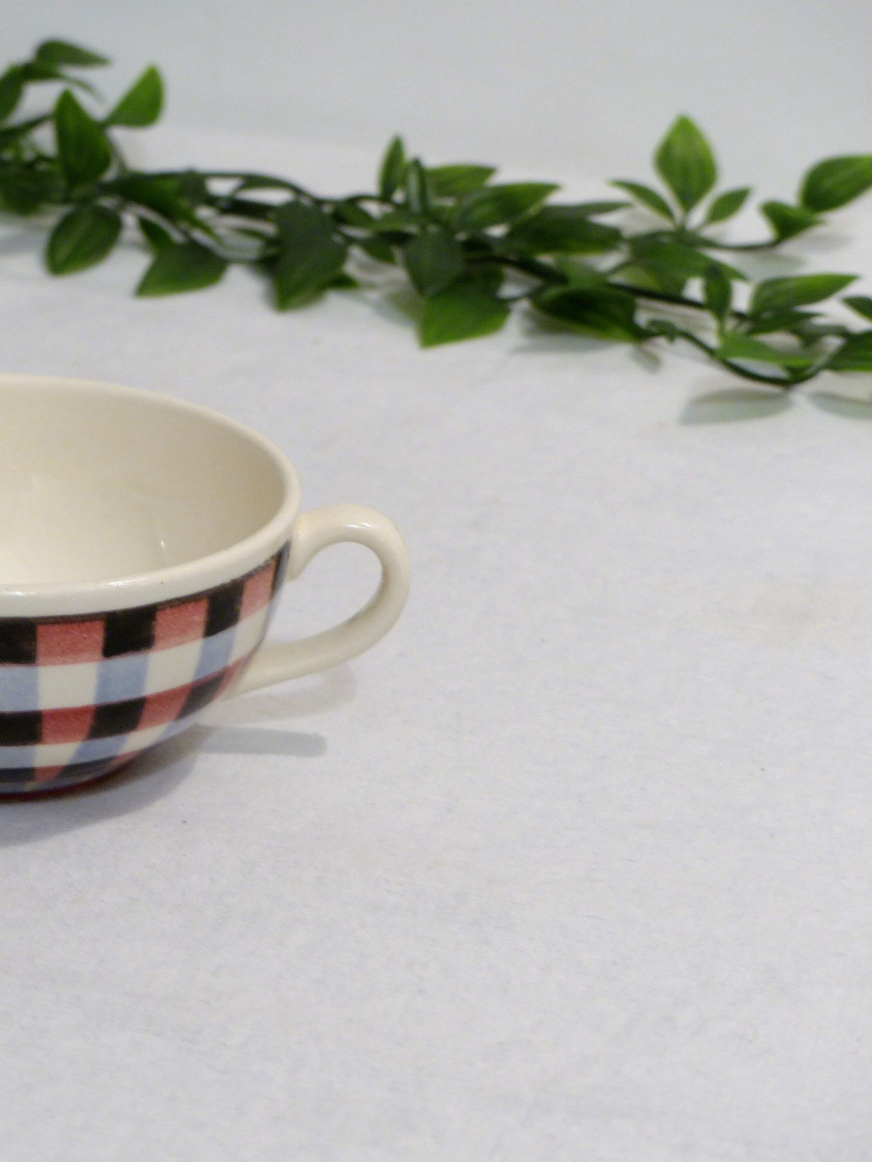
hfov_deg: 14.5
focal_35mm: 101
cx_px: 100
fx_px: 3392
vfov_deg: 19.4
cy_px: 584
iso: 125
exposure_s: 1/8
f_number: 2.8
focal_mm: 13.5
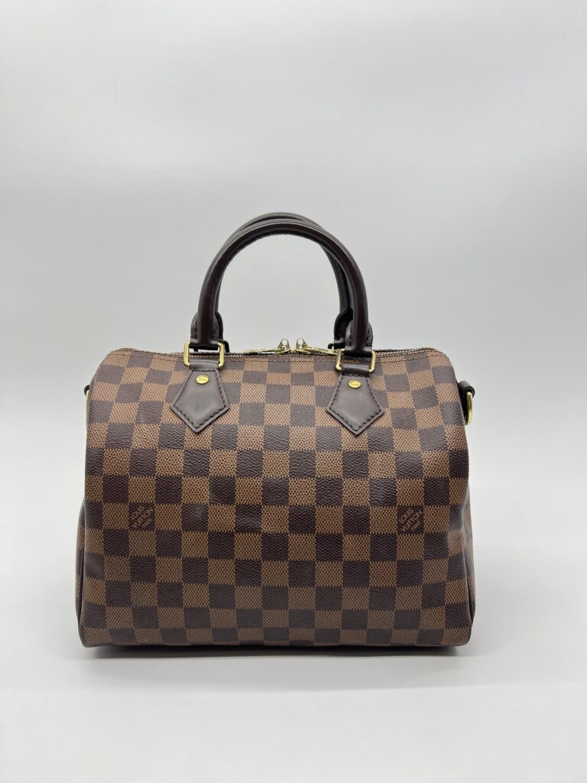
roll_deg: +0.8
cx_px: 294
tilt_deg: -11.1
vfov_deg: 67.3
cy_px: 392
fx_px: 588
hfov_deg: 53.1
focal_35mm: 26
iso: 32
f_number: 1.5
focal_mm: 5.7
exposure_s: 1/103
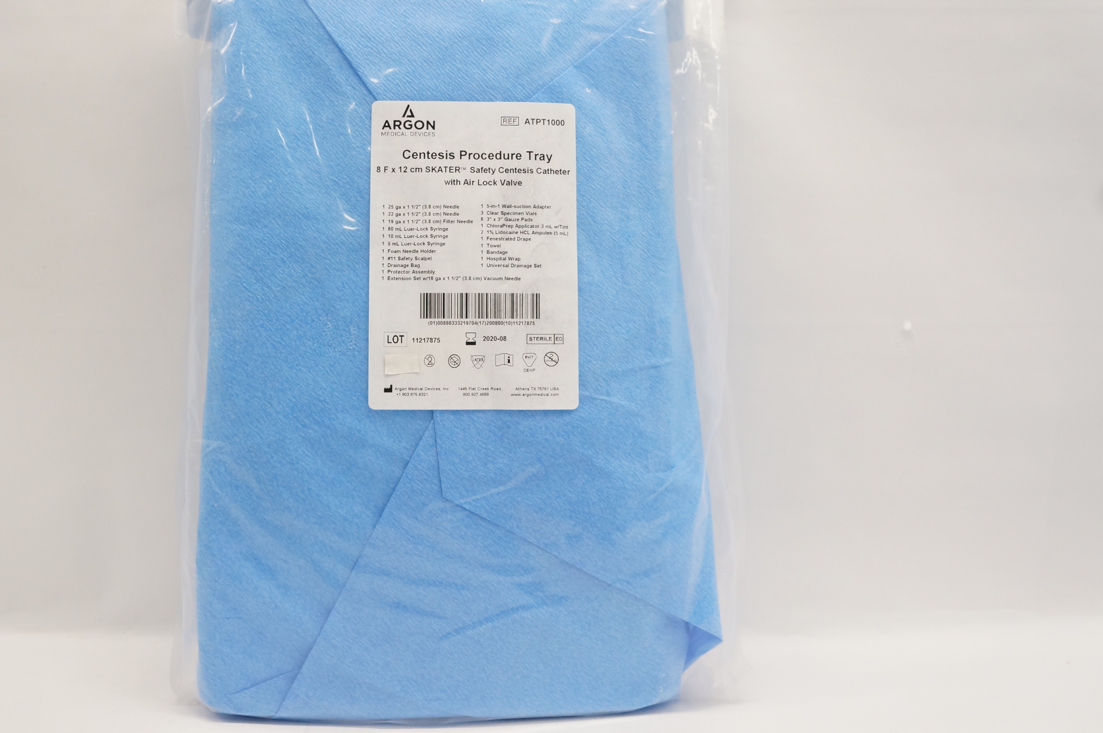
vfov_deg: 39.7
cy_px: 294
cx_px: 494
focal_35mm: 33
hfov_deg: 57.2
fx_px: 1010
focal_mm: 18
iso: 800
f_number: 6.3
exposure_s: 1/160
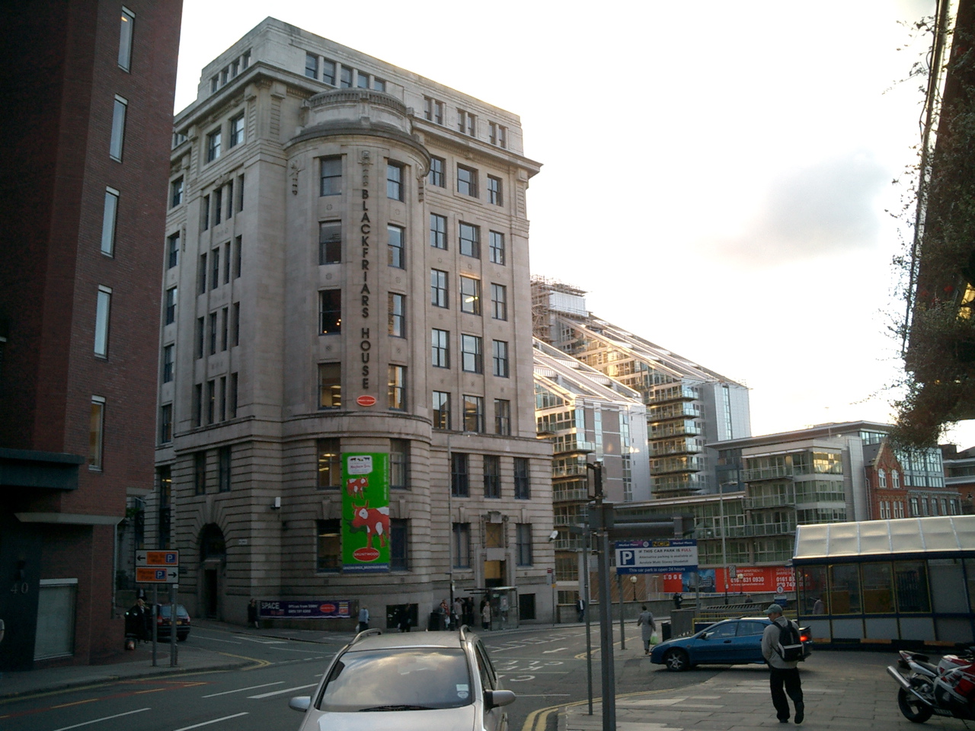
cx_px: 488
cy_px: 366
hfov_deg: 52.6
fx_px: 986
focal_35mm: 35
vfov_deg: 40.7
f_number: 4.2
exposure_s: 1/60
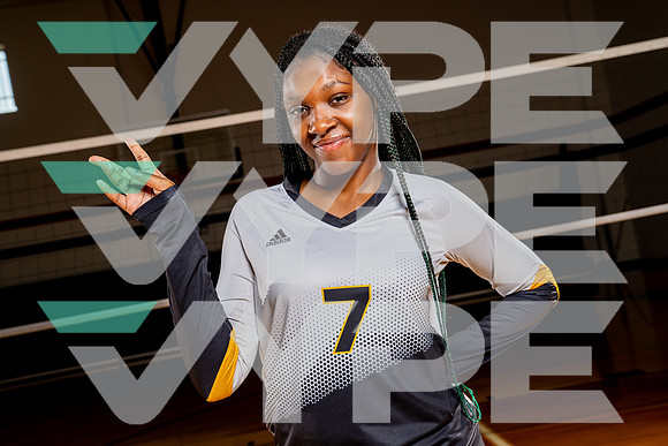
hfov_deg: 41.5
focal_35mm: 47
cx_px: 334
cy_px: 223
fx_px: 881
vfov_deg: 28.4
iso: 100
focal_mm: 46
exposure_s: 1/250
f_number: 5.6
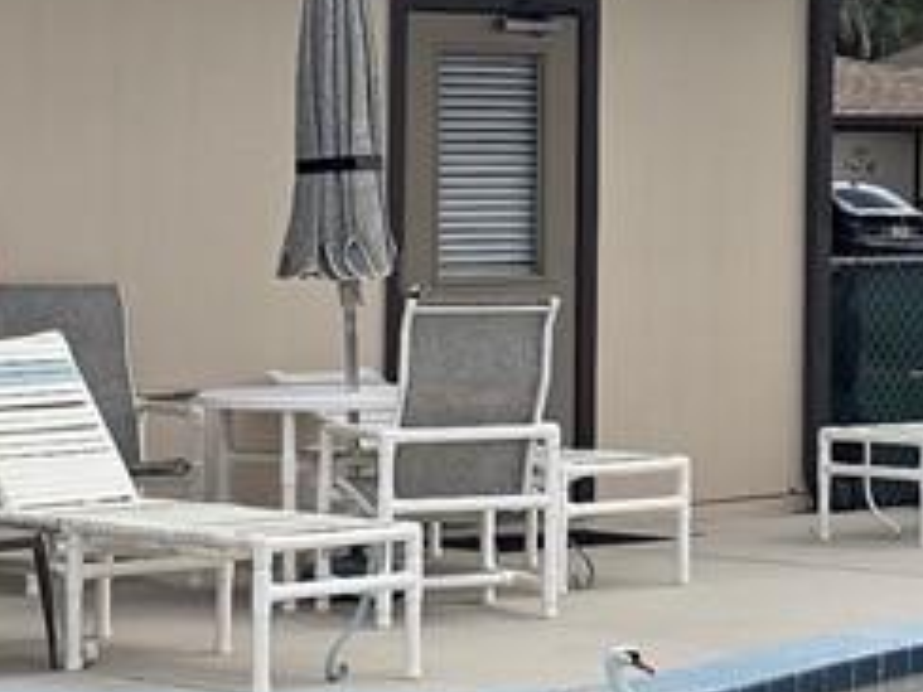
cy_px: 95
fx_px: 4026
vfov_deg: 9.8
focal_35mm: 151
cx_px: 900
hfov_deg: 12.9
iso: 12
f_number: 1.7
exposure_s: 1/960
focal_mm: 6.3
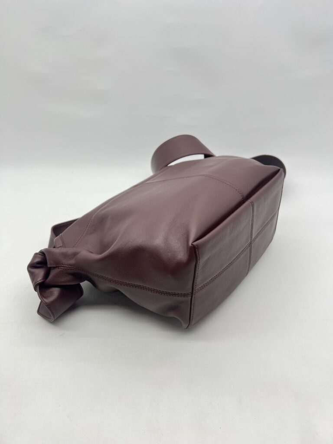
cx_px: 166
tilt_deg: -32.3
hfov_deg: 53.1
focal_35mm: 26
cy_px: 222
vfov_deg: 67.3
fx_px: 333
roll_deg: -0.1
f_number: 1.5
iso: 32
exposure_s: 1/100
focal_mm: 5.7
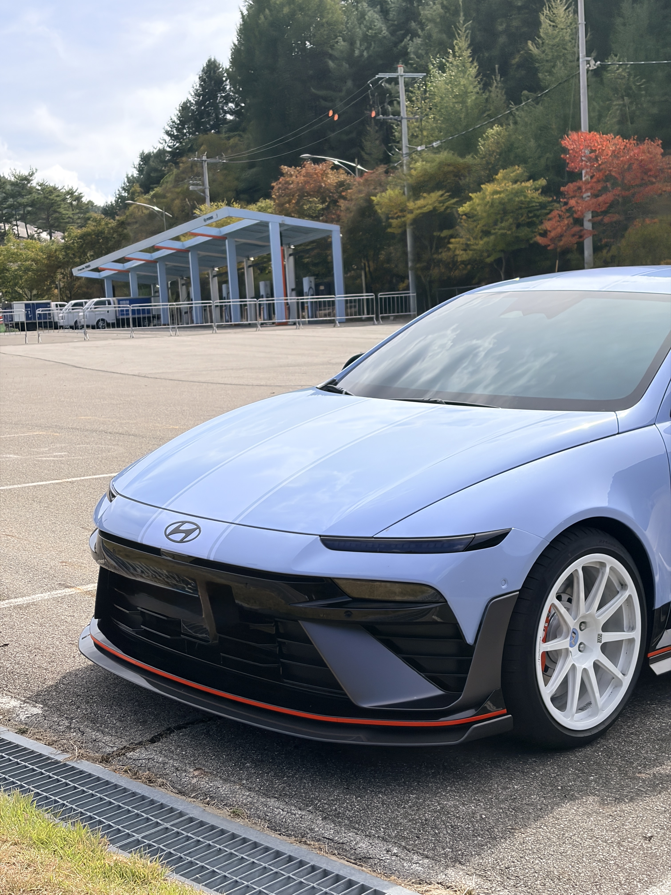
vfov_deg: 36.8
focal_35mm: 52
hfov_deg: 28.0
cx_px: 336
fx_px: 1344
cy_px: 448
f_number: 1.6
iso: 32
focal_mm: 5.96
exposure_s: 1/2545
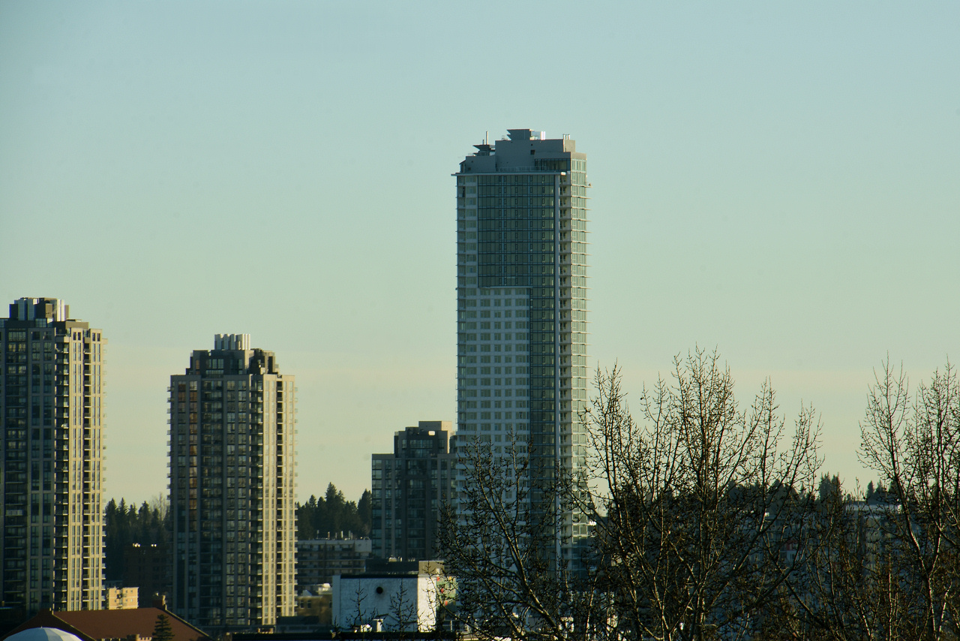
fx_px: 8801
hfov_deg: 6.2
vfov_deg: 4.2
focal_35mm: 330
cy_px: 320
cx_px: 480
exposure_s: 1/80
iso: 200
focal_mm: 220
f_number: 18
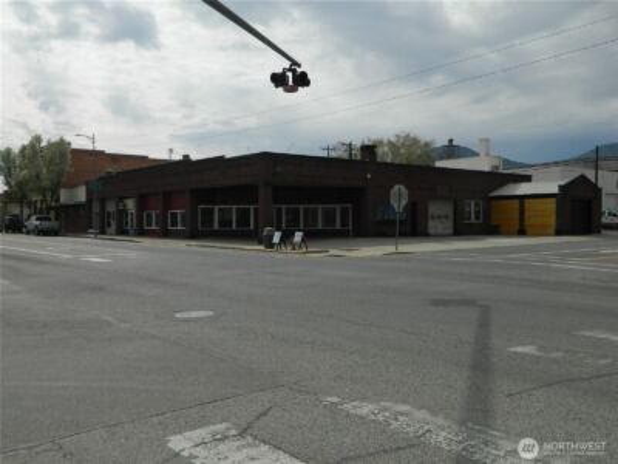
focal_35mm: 35
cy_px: 232
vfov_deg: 40.7
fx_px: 625
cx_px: 309
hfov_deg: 52.6
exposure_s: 1/320
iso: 80
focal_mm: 6.2
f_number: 9.4
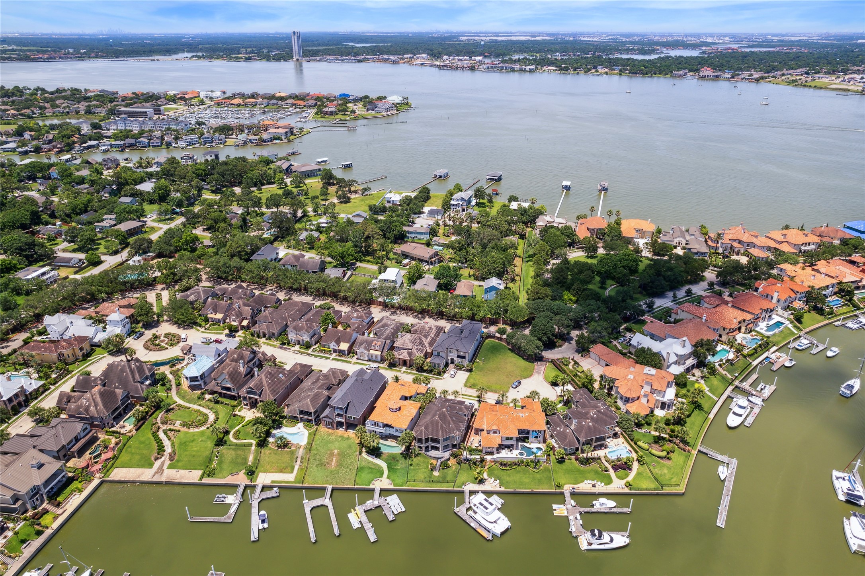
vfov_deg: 57.2
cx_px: 432
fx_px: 528
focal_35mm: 22
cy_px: 288
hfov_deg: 78.6
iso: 100
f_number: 2.8
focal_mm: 8.4
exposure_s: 1/1600
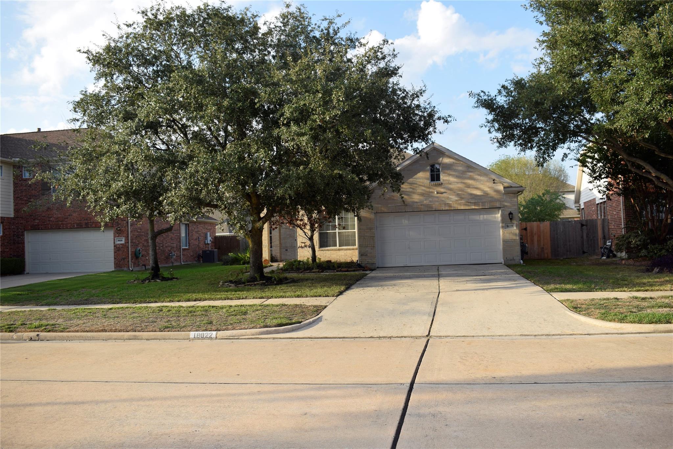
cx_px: 336
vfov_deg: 41.7
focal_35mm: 32
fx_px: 589
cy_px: 224
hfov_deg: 59.5
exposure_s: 1/200
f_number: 7.1
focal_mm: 21
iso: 100
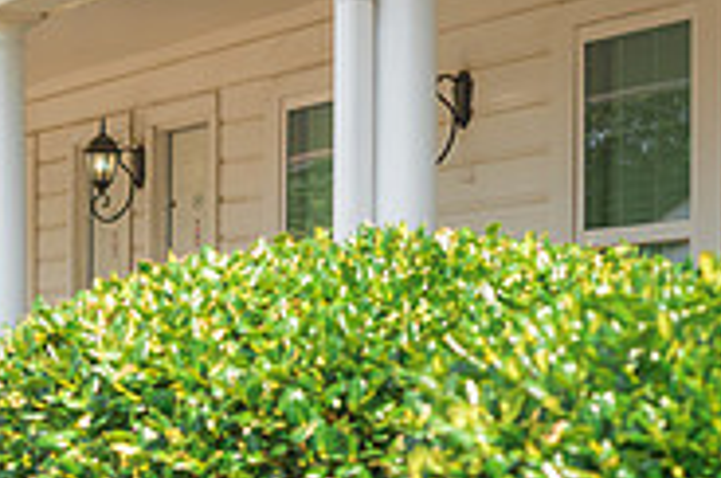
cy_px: 453
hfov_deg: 12.9
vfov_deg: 8.6
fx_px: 3159
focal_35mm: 158
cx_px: 71
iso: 320
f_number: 4
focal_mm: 50
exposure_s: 1/1250
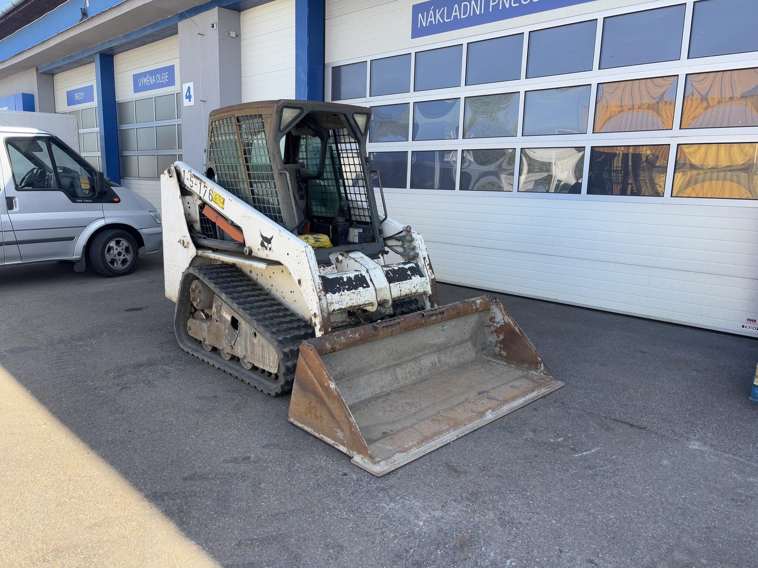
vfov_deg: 53.1
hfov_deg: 67.3
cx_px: 379
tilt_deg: -8.7
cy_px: 284
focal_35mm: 26
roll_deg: -1.7
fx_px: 569
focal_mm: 5.96
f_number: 1.6
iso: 50
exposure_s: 1/716
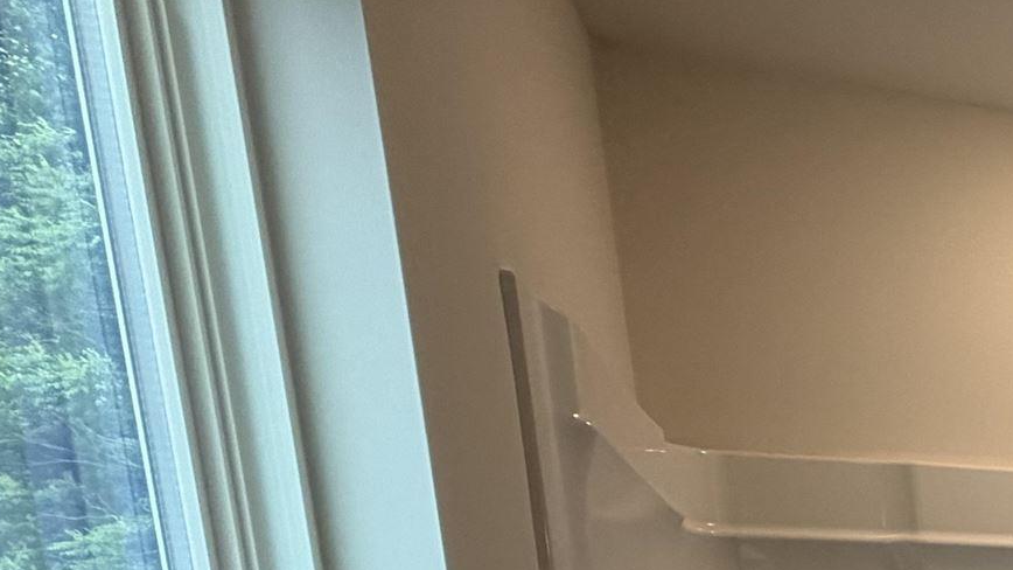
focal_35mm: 54
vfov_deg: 18.5
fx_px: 1450
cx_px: 1718
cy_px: 950
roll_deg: +2.8
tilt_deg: -7.3
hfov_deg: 23.9
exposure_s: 1/120
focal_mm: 2.22
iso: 125
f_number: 2.2
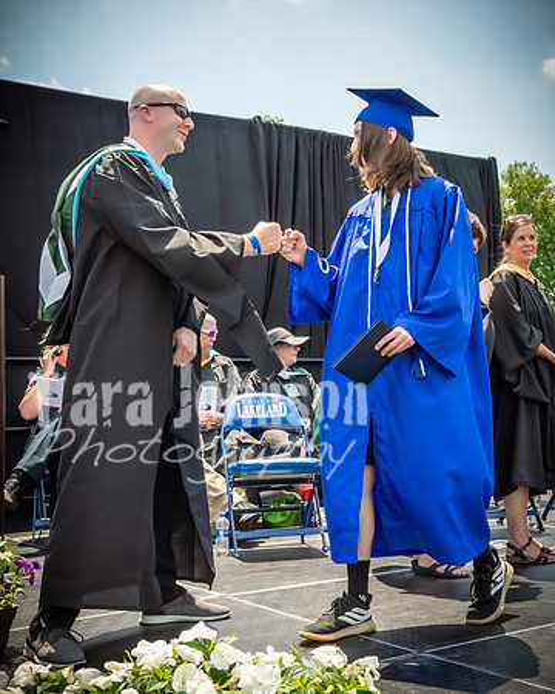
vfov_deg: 33.0
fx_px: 1172
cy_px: 347
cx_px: 452
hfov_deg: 26.1
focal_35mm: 57
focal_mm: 27
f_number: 7.1
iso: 200
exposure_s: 1/800
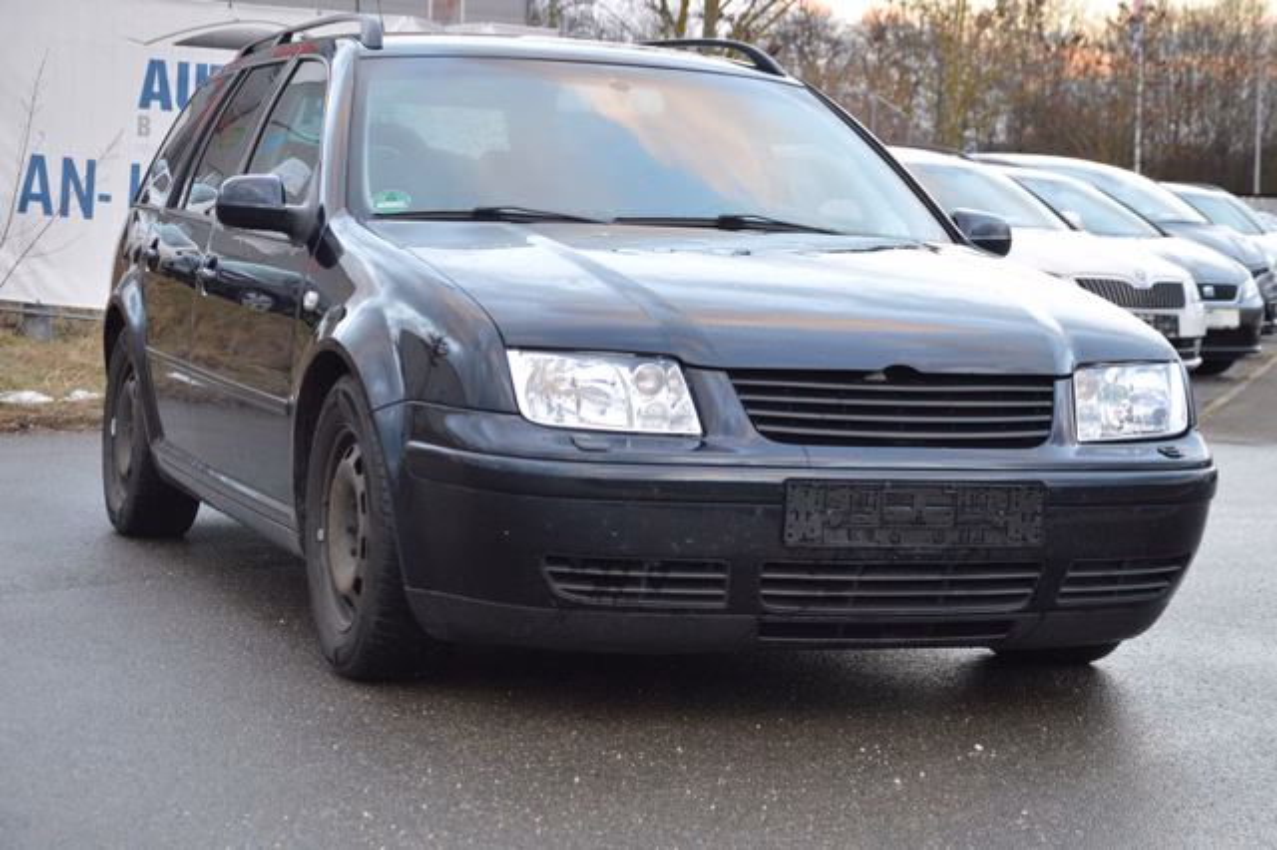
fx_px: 2659
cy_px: 425
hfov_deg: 27.0
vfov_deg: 18.2
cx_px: 638
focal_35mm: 75
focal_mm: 50
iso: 400
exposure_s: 1/30
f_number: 5
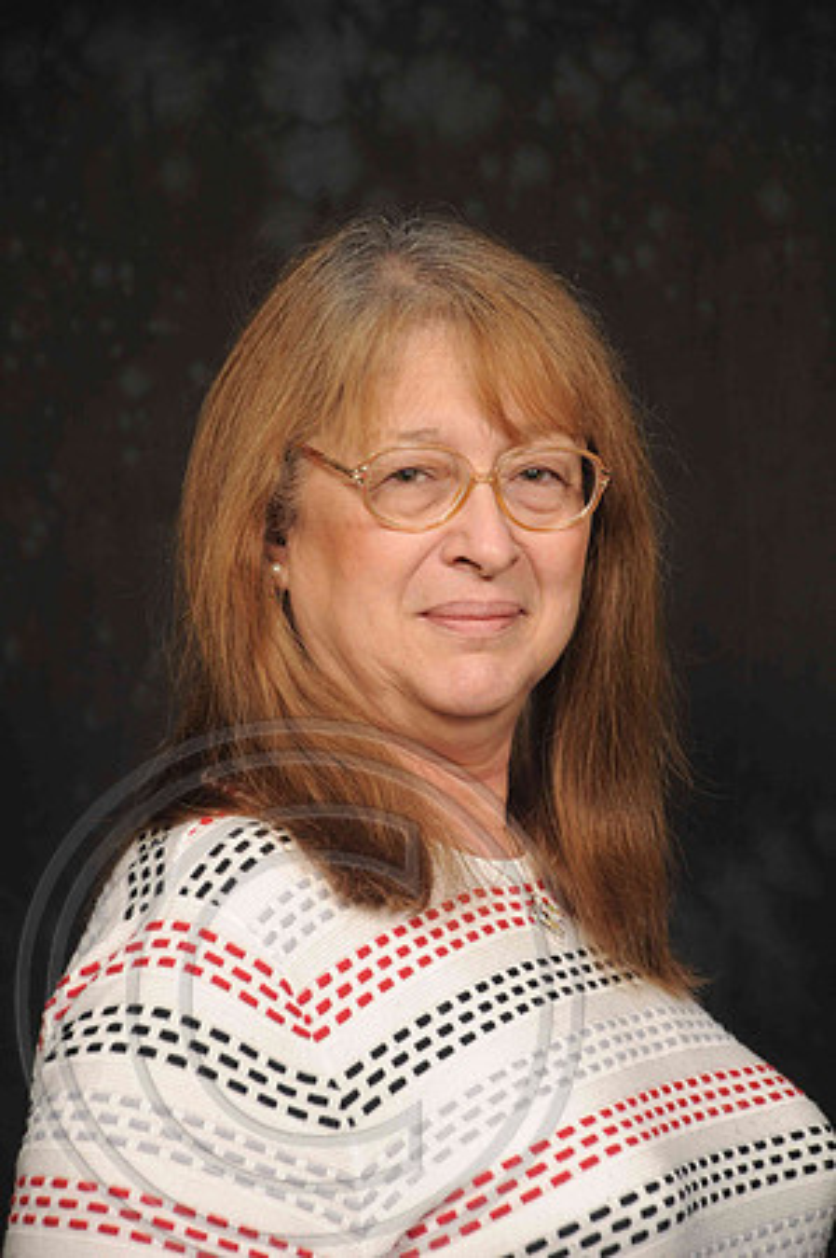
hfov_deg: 9.6
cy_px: 629
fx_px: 4975
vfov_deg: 14.4
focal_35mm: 142
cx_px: 418
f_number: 5.6
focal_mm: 95
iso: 200
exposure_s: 1/125
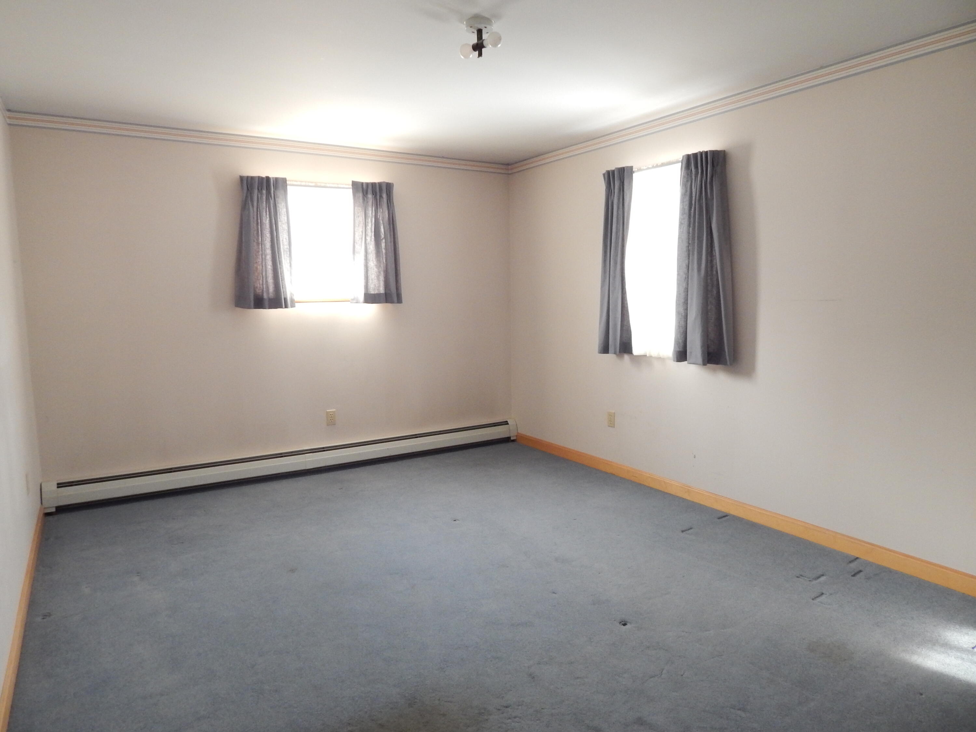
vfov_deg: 58.9
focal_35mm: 23
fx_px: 648
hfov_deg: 73.9
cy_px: 366
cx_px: 488
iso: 400
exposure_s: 1/25
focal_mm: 4
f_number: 3
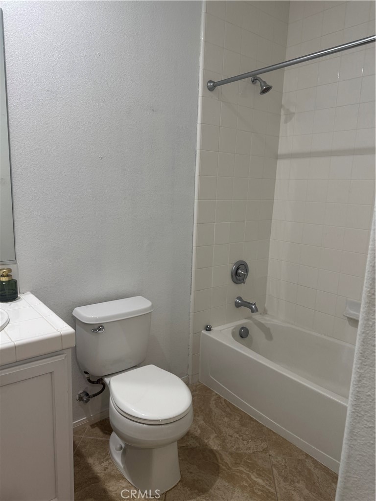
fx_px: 348
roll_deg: -1.4
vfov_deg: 71.6
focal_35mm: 24
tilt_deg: -11.4
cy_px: 250
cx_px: 188
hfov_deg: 56.8
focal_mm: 6.76
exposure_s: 1/60
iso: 160
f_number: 1.78
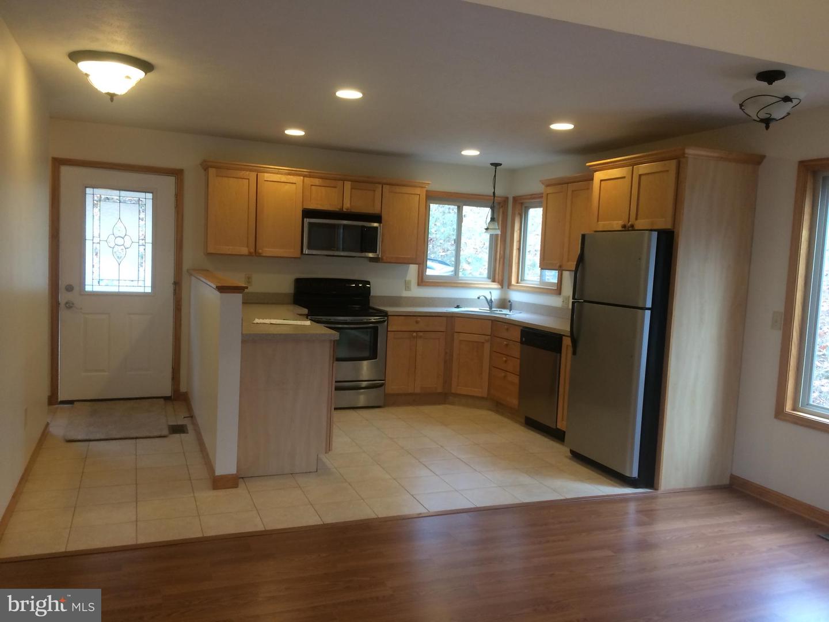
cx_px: 414
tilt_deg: -6.3
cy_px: 311
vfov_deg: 48.2
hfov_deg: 61.7
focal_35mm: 29
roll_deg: -1.5
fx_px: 695
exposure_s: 1/30
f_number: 2.2
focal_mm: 4.15
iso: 80
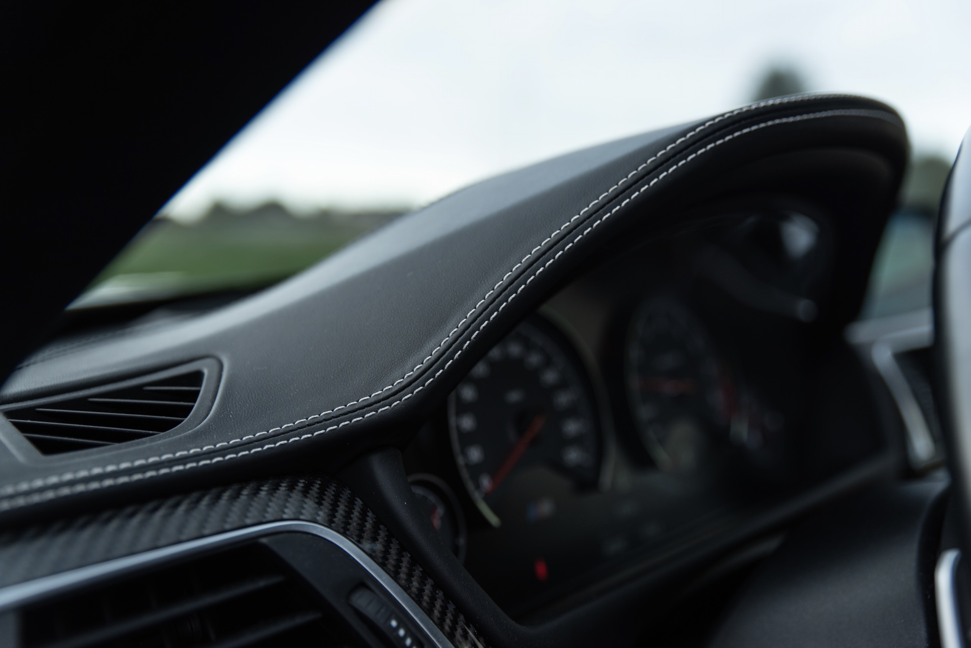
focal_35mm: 44
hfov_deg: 44.5
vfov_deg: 30.5
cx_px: 486
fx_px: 1187
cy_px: 324
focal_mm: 44
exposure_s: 1/100
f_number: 2.8
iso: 100
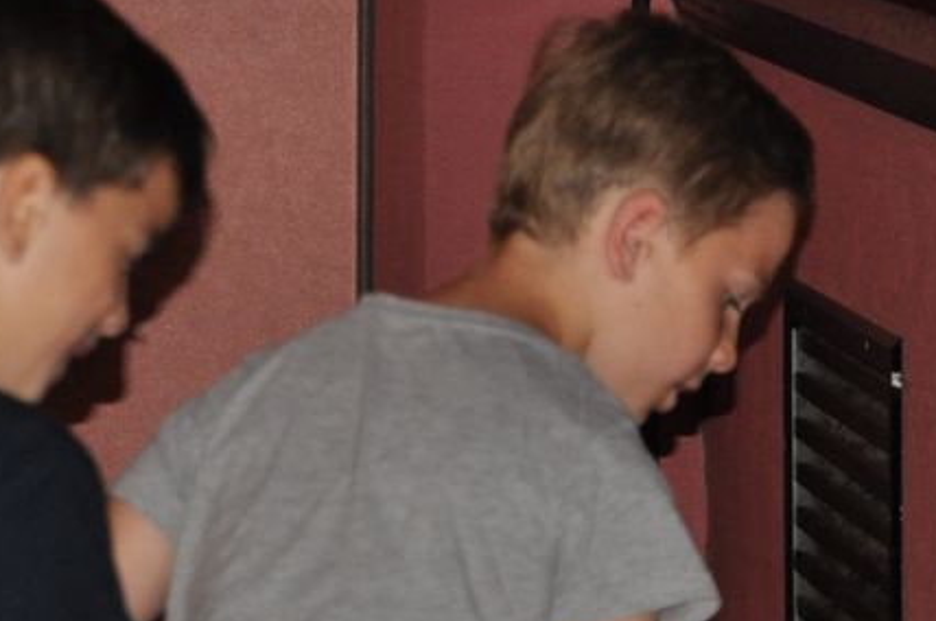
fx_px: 10488
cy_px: 383
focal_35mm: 404
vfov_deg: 3.4
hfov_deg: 5.1
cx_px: 440
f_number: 5.3
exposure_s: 1/60
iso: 800
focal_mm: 90
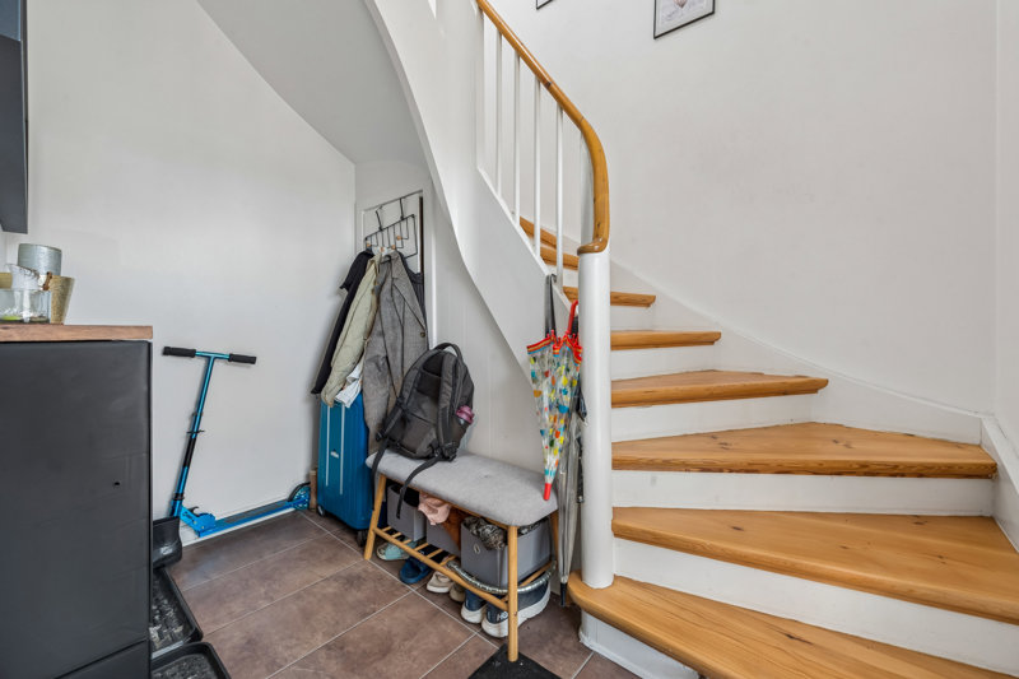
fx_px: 396
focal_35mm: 14
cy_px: 340
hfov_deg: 104.3
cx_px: 510
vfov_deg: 81.2
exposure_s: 1/5
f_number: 10
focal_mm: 14
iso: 200
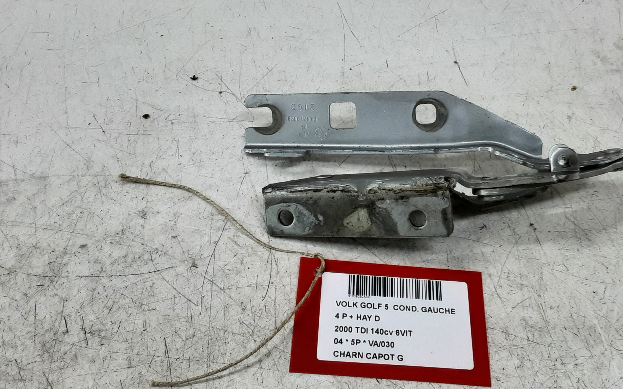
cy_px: 143
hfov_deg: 45.3
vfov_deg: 29.1
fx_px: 747
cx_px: 322
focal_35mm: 44
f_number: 1.9
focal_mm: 2.91
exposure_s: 1/50
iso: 64
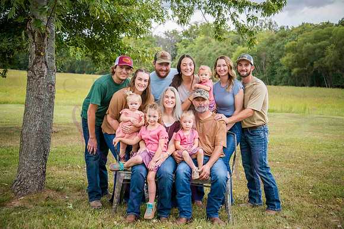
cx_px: 172
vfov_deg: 26.0
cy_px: 114
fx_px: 497
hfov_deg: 38.2
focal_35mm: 52
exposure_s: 1/640
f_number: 4.2
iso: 400
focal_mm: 52
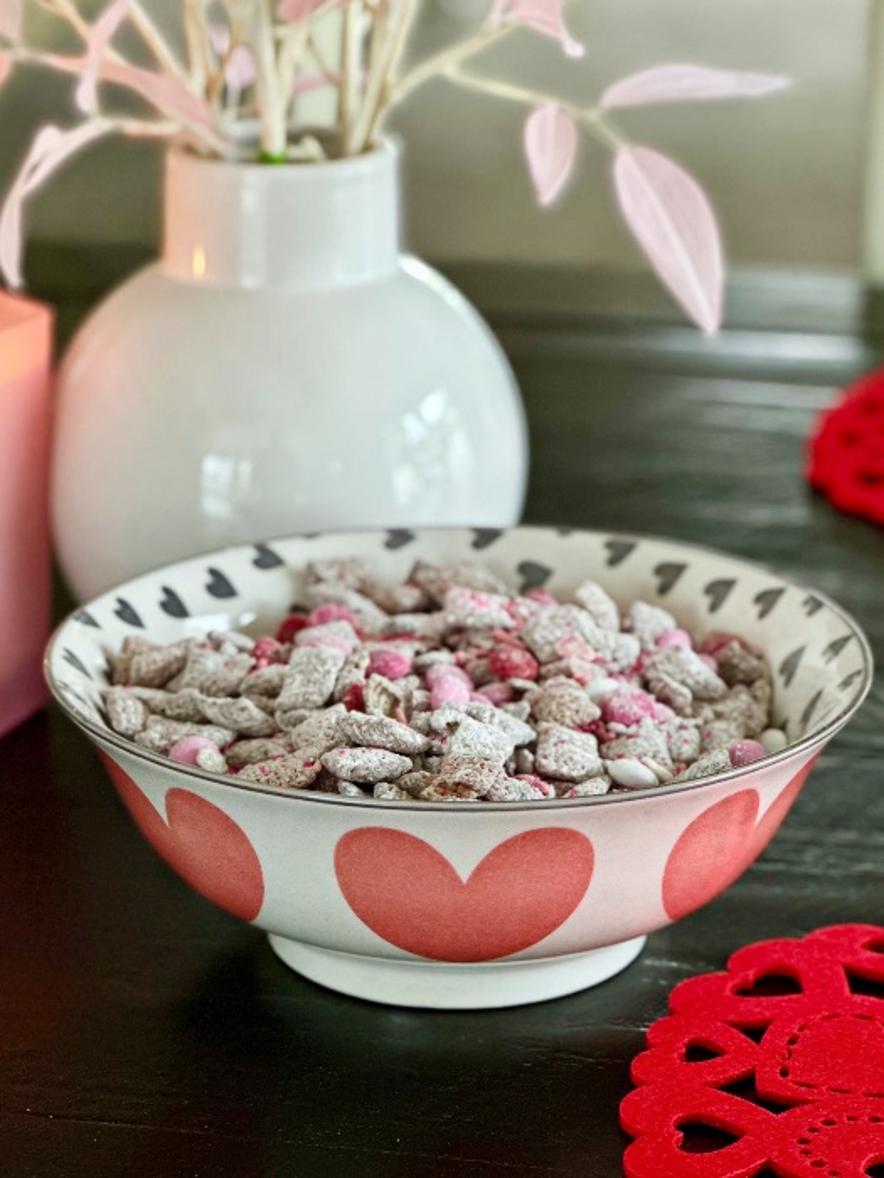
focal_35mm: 77
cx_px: 442
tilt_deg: -20.1
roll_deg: -0.5
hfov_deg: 19.1
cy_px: 589
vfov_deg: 25.3
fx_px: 2622
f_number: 2.8
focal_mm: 9
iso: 200
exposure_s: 1/40
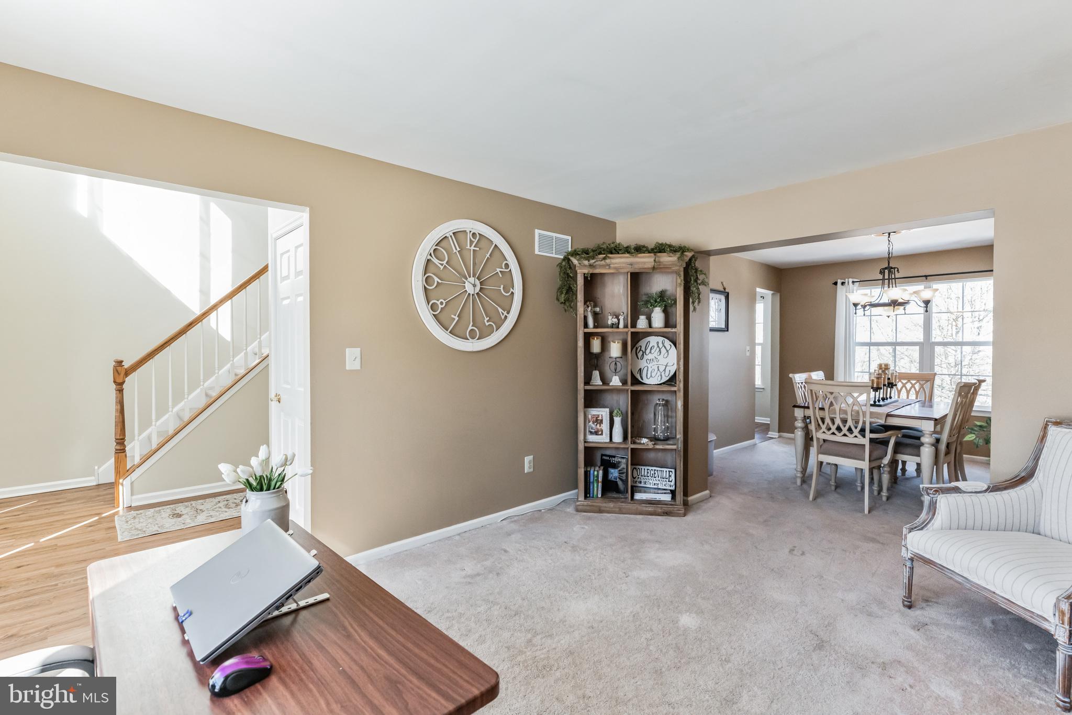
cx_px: 536
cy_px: 358
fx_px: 476
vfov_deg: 73.7
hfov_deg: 96.7
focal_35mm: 16
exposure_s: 1/200
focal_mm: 16
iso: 1000
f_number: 7.1
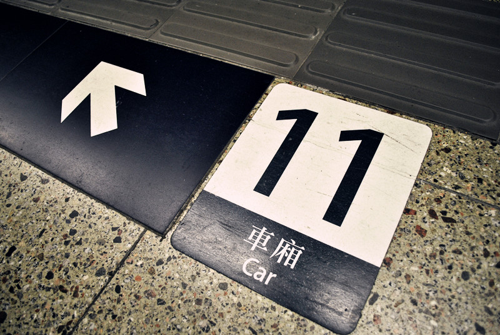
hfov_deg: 67.3
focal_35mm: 27
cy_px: 168
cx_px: 250
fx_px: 375
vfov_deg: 48.0
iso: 320
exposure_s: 1/30
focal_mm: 18
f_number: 3.5
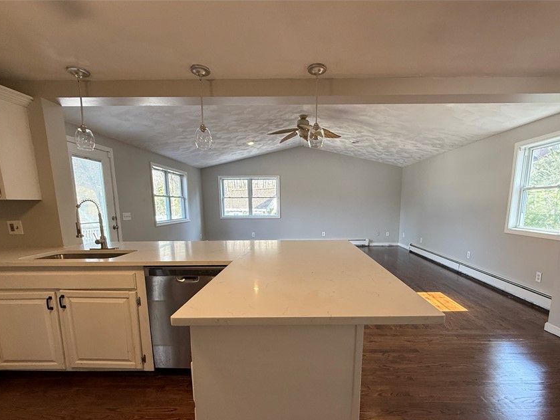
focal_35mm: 17
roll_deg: +1.2
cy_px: 254
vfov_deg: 73.9
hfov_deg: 90.9
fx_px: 275
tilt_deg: -9.8
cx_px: 299
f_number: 2.2
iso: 250
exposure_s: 1/120
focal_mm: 2.22
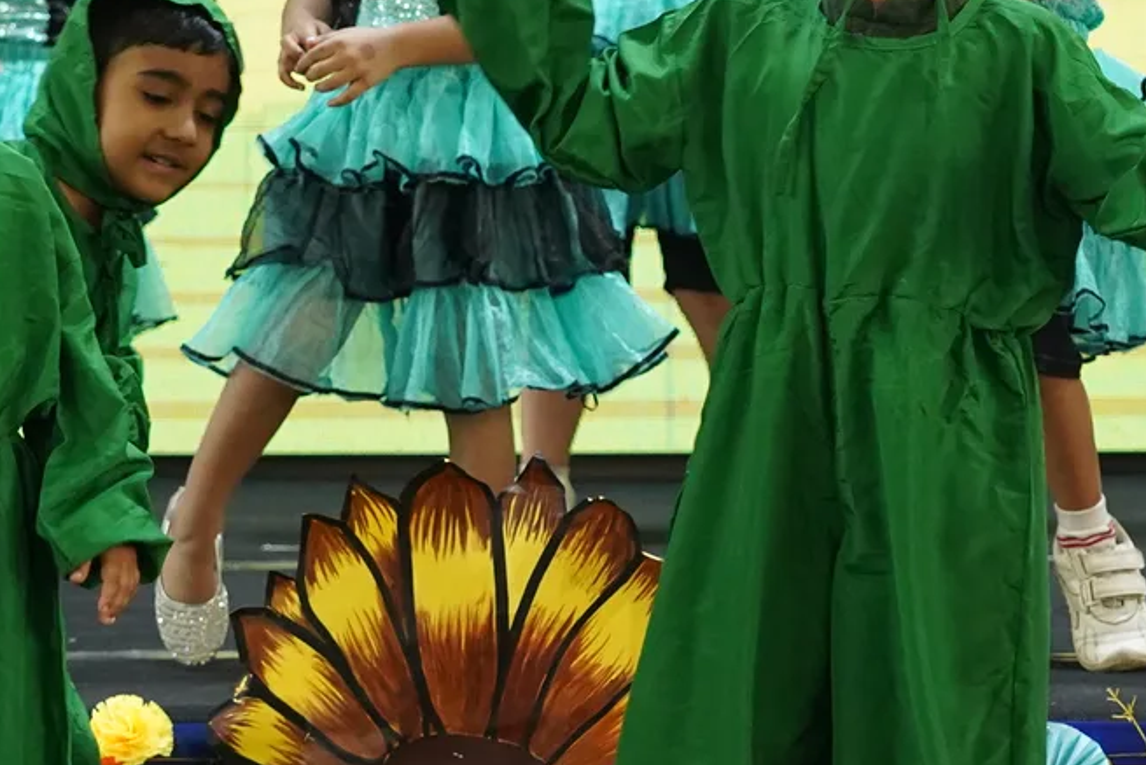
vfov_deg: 6.4
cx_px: 486
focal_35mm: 215
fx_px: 6845
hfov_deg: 9.6
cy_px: 319
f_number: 4.5
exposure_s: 1/160
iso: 3200
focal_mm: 59
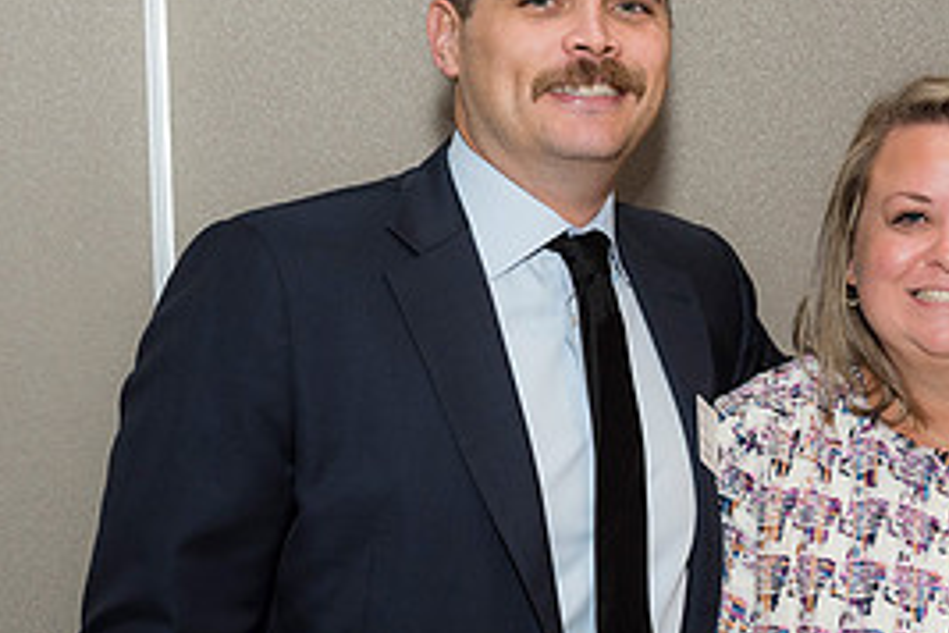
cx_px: 739
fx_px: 2003
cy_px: 407
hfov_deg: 26.2
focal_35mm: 76
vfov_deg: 17.9
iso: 800
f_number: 5.6
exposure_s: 1/125
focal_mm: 35
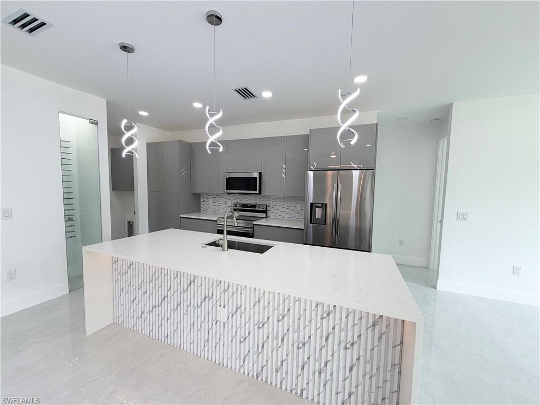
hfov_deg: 102.1
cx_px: 270
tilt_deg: -4.6
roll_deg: -0.6
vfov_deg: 85.7
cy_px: 202
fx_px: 218
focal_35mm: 14
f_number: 2.2
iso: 50
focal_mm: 2.22
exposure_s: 1/133
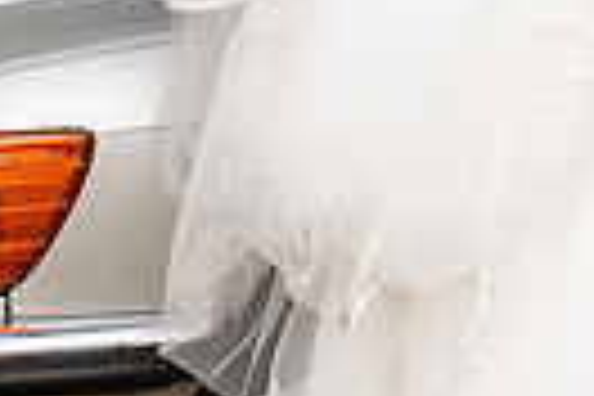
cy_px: -412
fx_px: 4504
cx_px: 792
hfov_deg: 7.5
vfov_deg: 4.9
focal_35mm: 273
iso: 100
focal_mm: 62
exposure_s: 1/160
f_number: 3.5
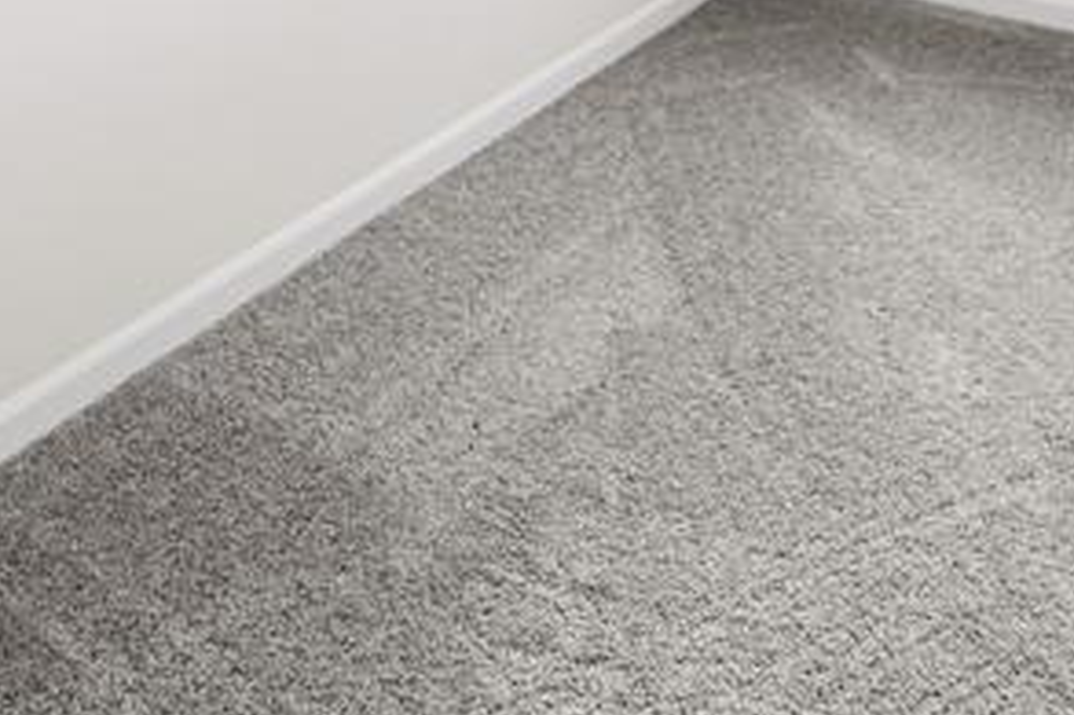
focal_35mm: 49
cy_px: -522
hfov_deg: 40.3
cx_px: 575
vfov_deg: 20.6
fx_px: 1461
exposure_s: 1/2.5
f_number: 9
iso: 100
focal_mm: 14
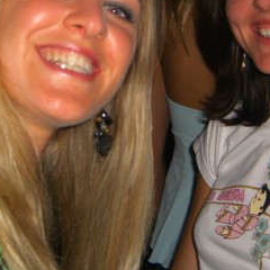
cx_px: 143
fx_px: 741
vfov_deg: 20.6
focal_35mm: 84
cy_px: 101
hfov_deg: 20.6
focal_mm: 7.9
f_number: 2.8
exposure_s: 1/60
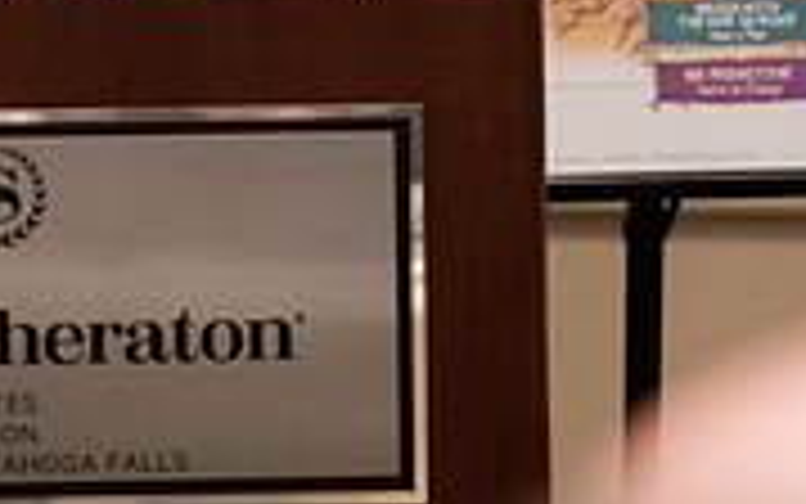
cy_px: 47
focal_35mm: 462
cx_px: 0
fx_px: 10152
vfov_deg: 2.8
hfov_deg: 4.5
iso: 5000
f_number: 2.8
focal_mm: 140
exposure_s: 1/200
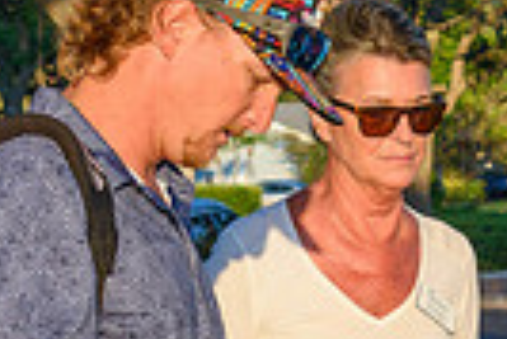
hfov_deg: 6.0
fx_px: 4779
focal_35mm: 339
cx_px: 804
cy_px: 619
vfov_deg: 4.0
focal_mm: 52
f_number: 8
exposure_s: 1/250
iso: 200
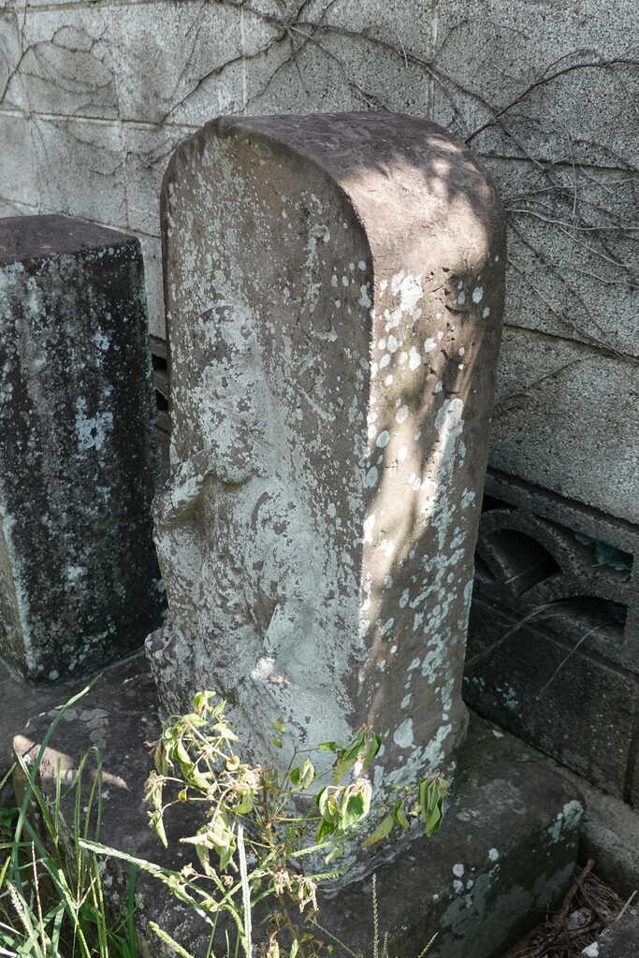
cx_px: 320
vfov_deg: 51.9
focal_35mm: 37
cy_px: 479
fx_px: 985
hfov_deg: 36.0
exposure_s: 1/250
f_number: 4
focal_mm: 13.56
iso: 125
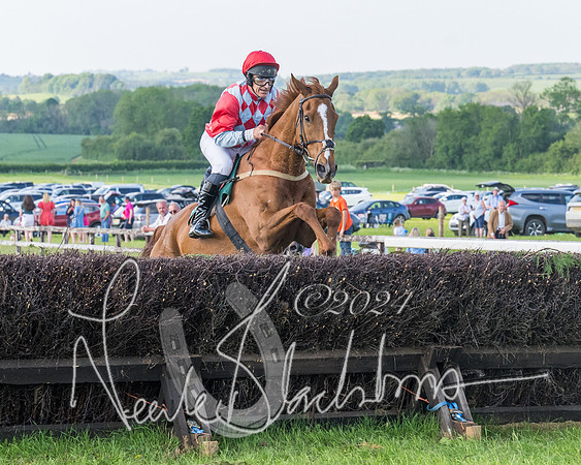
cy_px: 261
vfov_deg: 10.1
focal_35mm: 153
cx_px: 319
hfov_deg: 12.6
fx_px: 2630
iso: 800
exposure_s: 1/2500
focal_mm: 70
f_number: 4
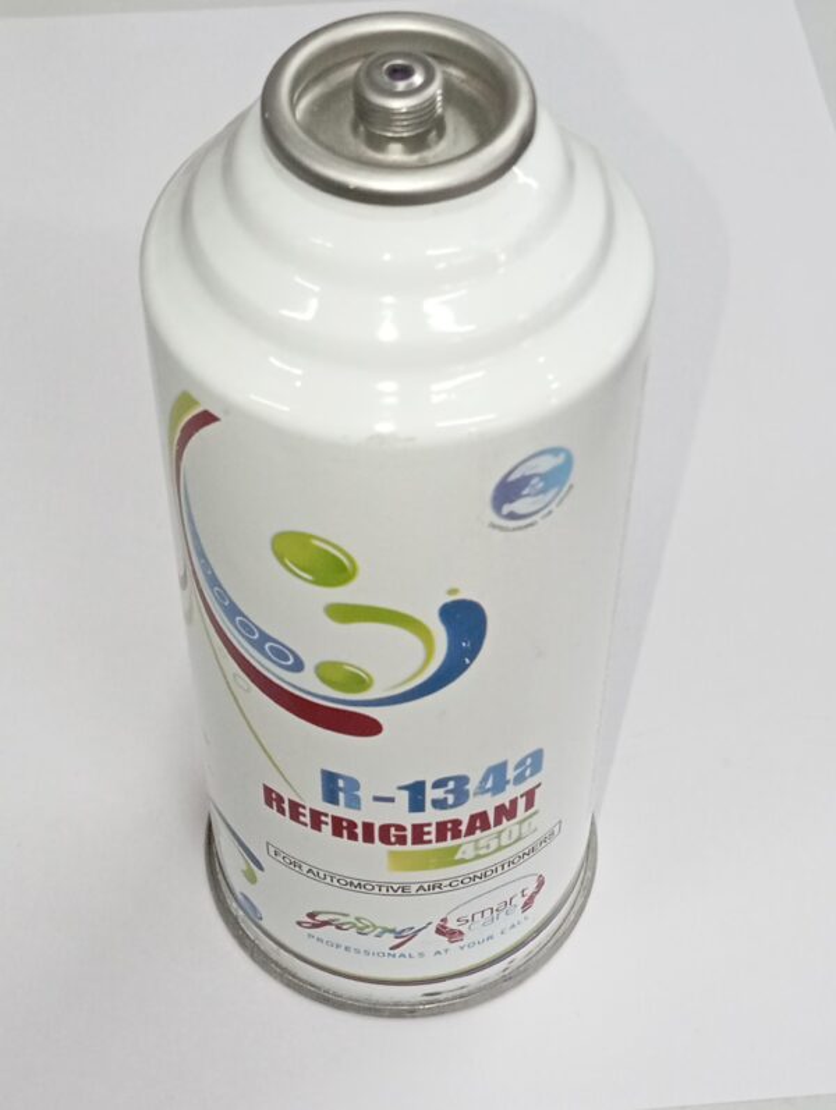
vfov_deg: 30.2
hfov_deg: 23.0
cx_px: 418
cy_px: 555
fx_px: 2056
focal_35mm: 64
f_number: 1.8
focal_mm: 4.22
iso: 793
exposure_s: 1/50
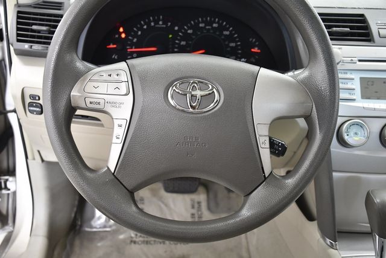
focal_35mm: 36
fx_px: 386
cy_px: 129
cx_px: 193
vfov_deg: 36.9
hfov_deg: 53.1
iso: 1250
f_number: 4
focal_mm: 24
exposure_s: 1/160
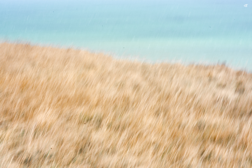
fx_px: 630
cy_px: 84
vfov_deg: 15.2
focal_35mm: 90
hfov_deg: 22.6
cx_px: 126
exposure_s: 1/25
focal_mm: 90
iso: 100
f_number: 22
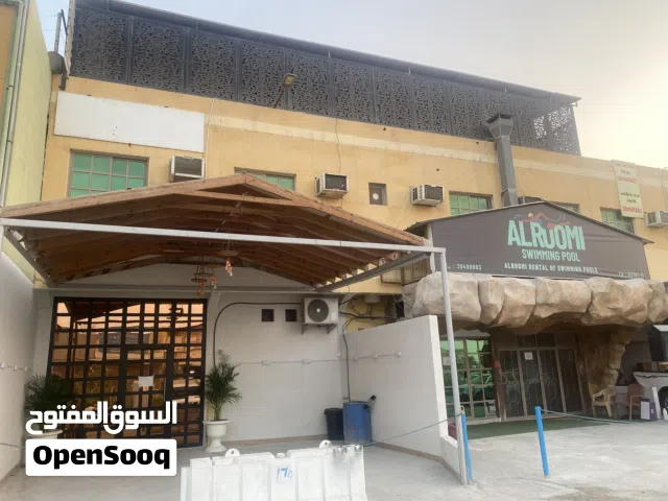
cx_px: 334
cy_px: 250
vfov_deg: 53.1
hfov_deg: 67.3
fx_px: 502
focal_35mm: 26
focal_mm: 4.25
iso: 64
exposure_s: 1/122
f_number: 1.8
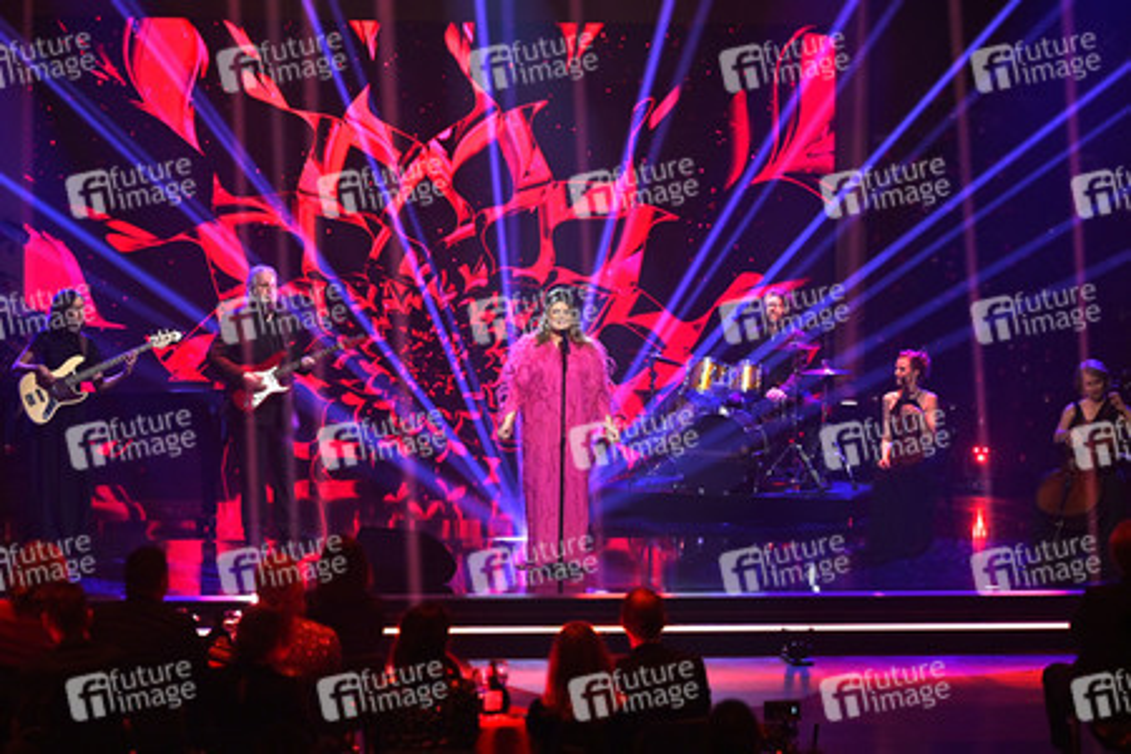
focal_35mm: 110
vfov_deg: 12.5
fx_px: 3456
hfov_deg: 18.6
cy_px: 377
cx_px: 566
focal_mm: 110
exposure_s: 1/500
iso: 1600
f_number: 2.8
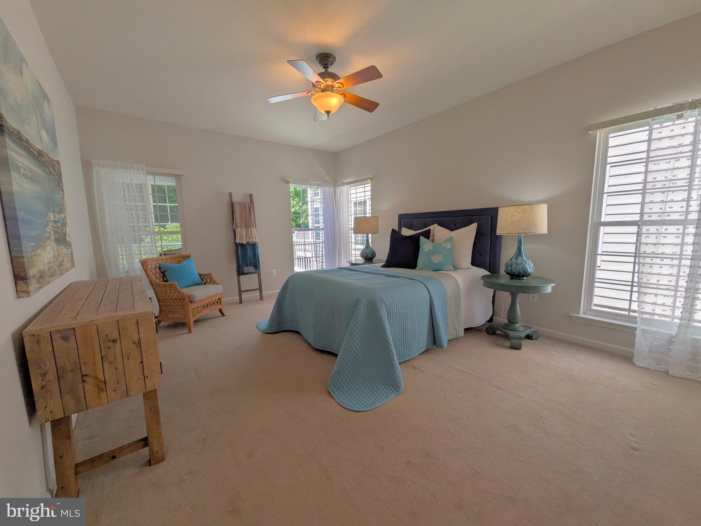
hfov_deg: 102.1
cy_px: 263
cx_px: 350
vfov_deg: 85.7
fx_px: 284
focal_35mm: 14
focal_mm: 1.85
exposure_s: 1/566
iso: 47
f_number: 2.2
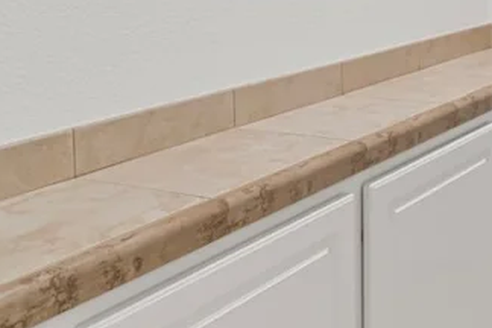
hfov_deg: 28.3
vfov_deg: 21.0
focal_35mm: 60
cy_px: -72
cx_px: 618
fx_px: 820
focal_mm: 19
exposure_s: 1.6
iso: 400
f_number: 8
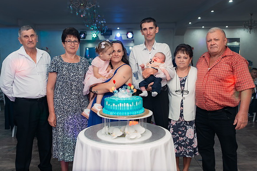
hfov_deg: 53.2
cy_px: 77
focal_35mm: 36
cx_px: 119
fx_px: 257
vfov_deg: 36.8
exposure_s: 1/250
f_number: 3.5
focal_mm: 32
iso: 2000
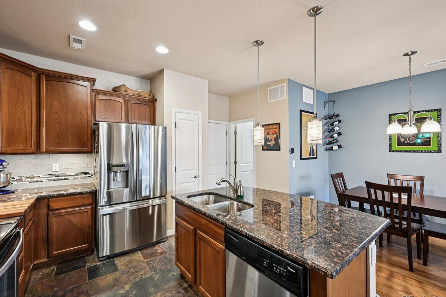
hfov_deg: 100.3
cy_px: 146
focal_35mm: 15
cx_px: 211
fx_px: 186
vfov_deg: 77.3
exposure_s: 1/6
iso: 400
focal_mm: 14
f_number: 8
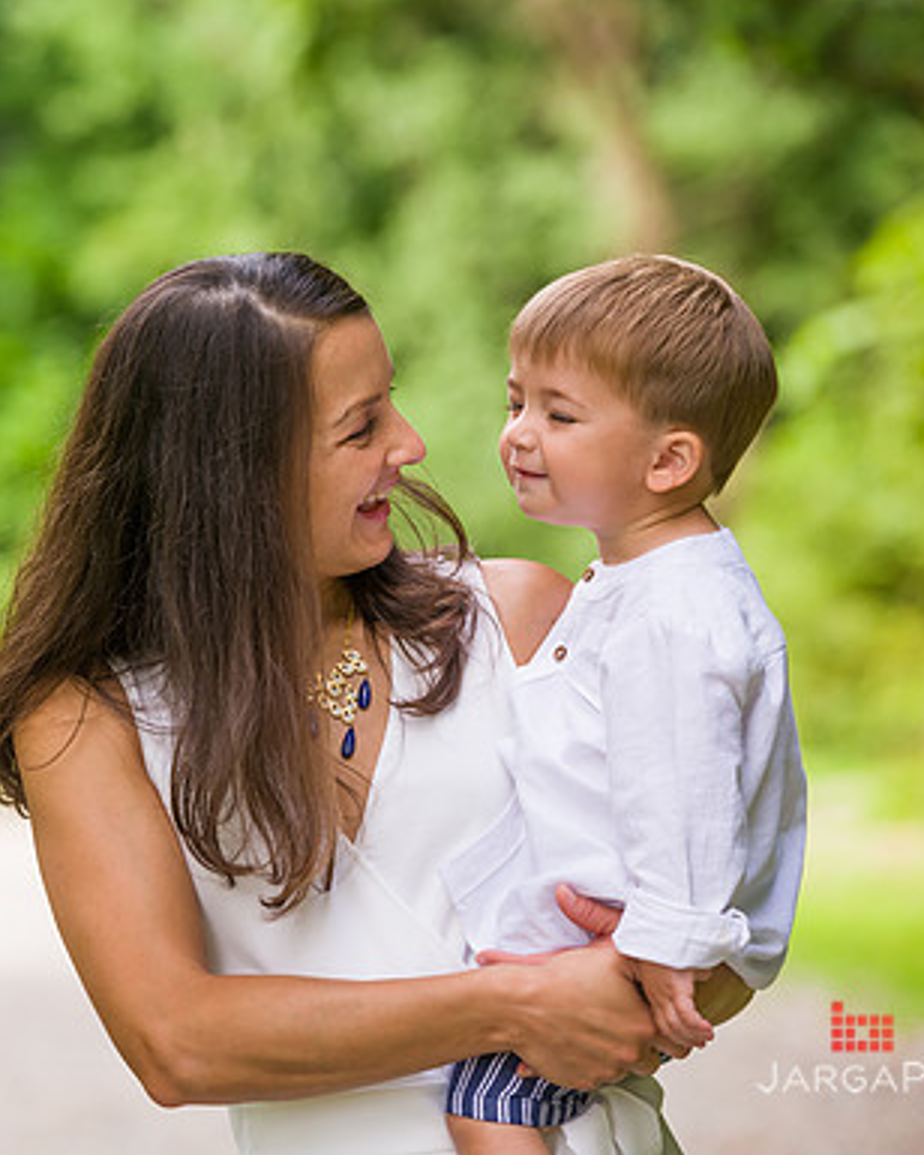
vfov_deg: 10.5
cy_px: 578
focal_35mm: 184
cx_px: 174
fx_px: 6290
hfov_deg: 8.4
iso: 200
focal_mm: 130
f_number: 4
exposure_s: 1/400
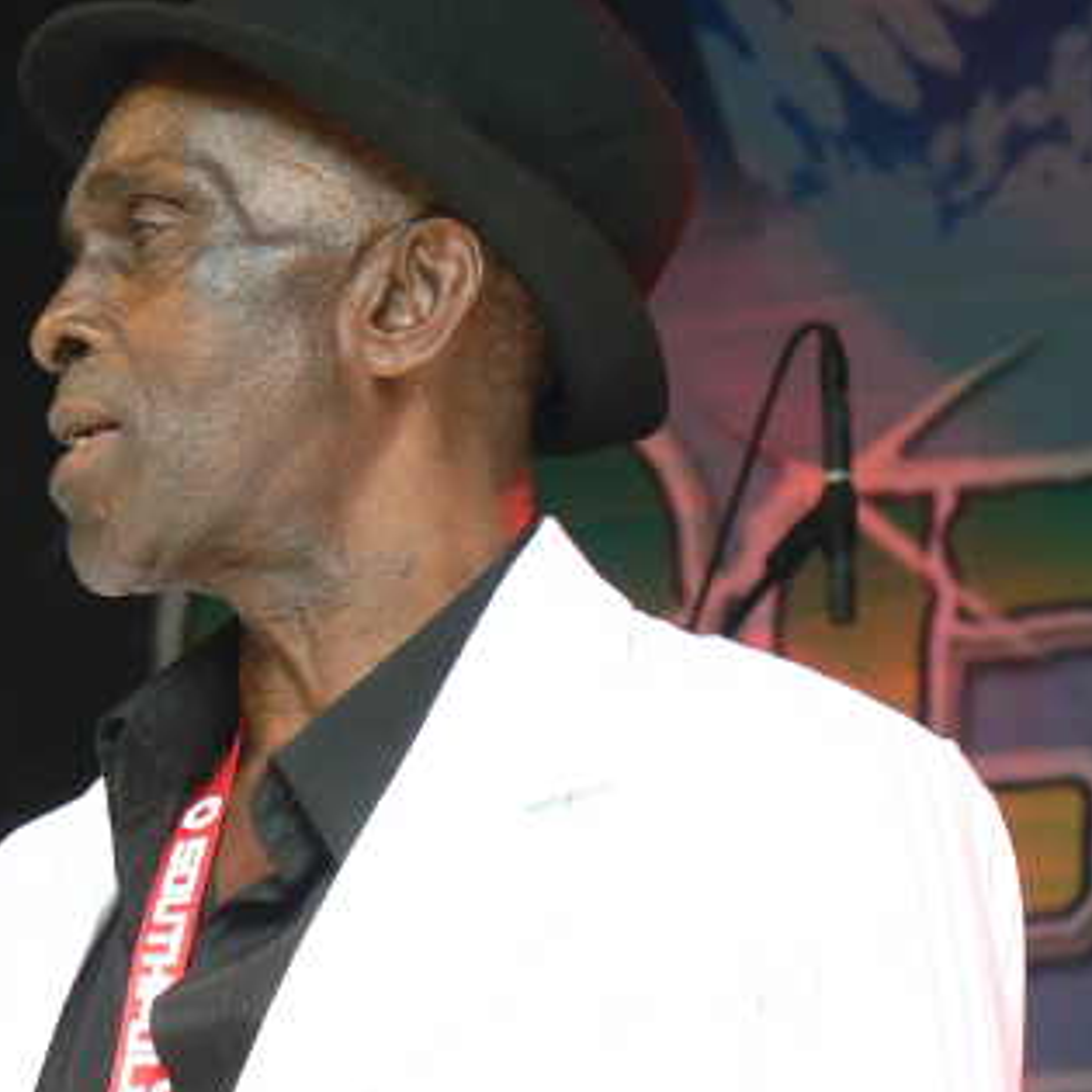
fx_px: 11314
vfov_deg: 5.5
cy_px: 471
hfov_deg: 5.5
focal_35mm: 317
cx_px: 170
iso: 64
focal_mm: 32.3
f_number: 3.3
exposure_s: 1/40
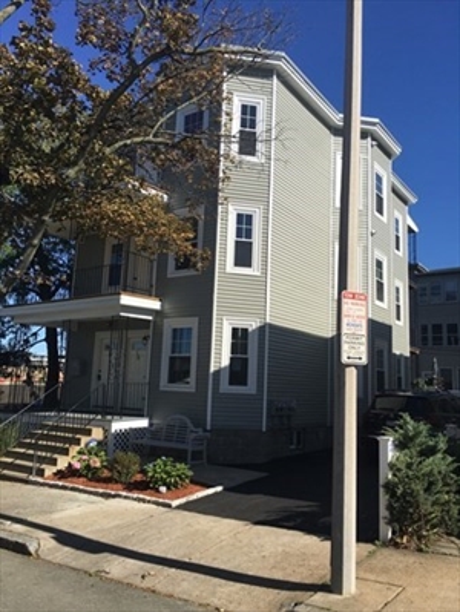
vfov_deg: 61.6
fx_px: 513
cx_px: 230
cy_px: 306
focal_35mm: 29
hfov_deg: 48.3
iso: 25
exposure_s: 1/1832
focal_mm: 4.15
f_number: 2.2
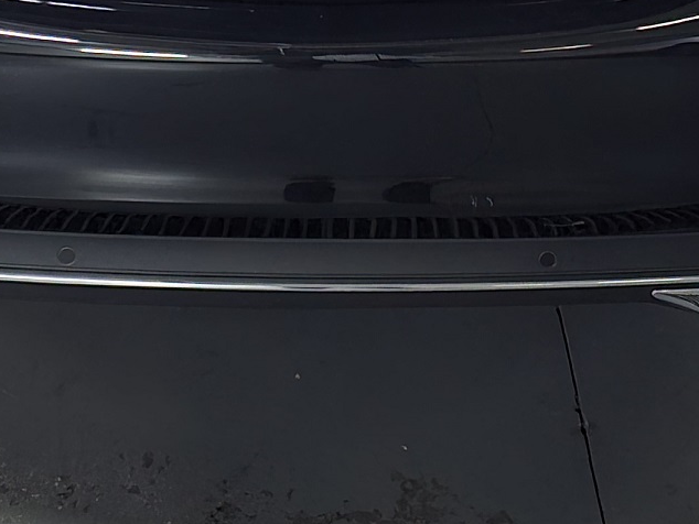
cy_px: -376
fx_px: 1757
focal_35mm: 87
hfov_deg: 22.5
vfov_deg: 15.1
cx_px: 337
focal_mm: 6.3
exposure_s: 1/30
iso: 2000
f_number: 1.7
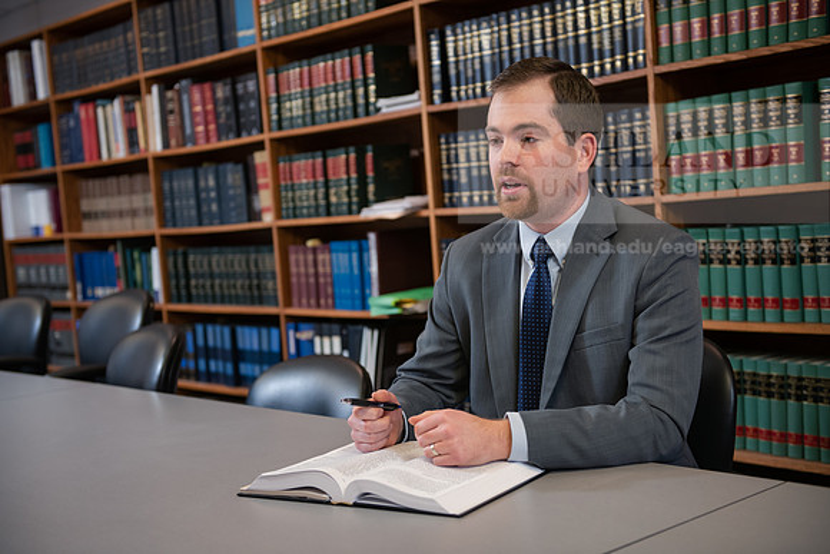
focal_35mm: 50
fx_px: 1153
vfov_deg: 27.0
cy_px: 277
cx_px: 415
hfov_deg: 39.6
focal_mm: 50
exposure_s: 1/160
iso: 800
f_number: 3.2
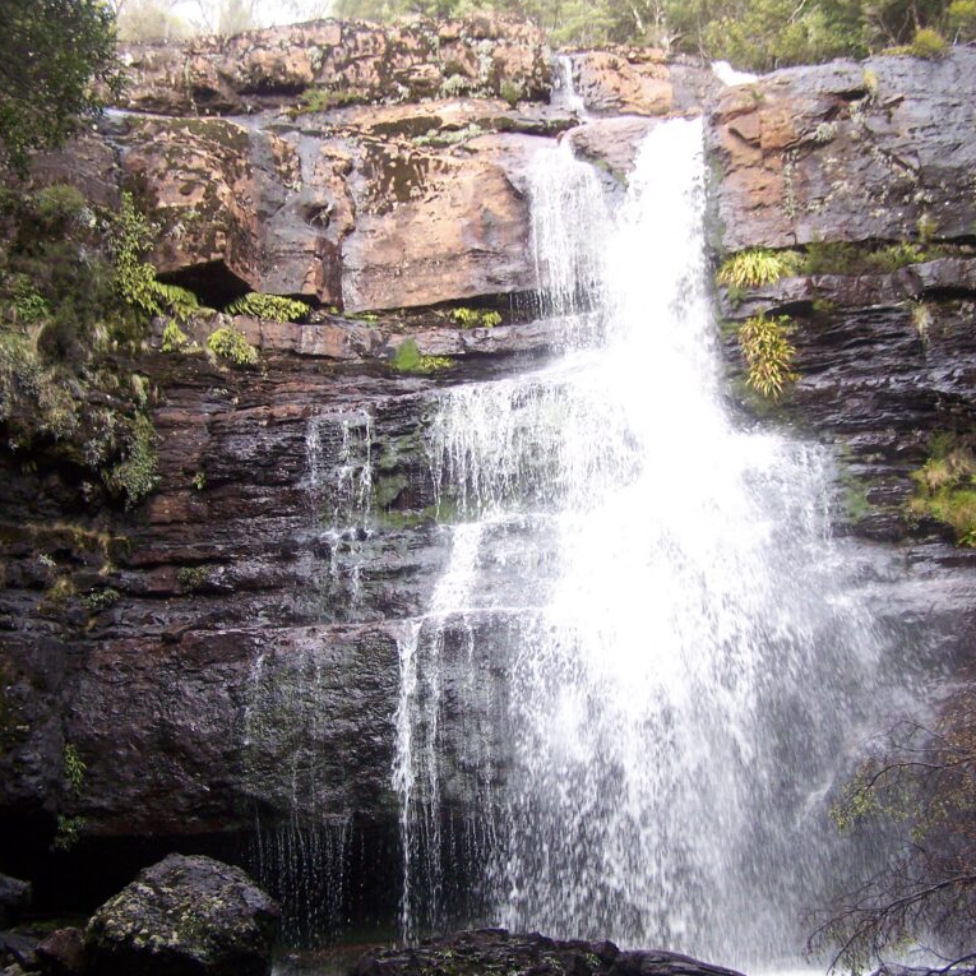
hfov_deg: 37.6
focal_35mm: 45
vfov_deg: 37.5
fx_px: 1435
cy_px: 506
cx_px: 487
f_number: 2.8
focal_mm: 6.3
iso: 160
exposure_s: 1/100
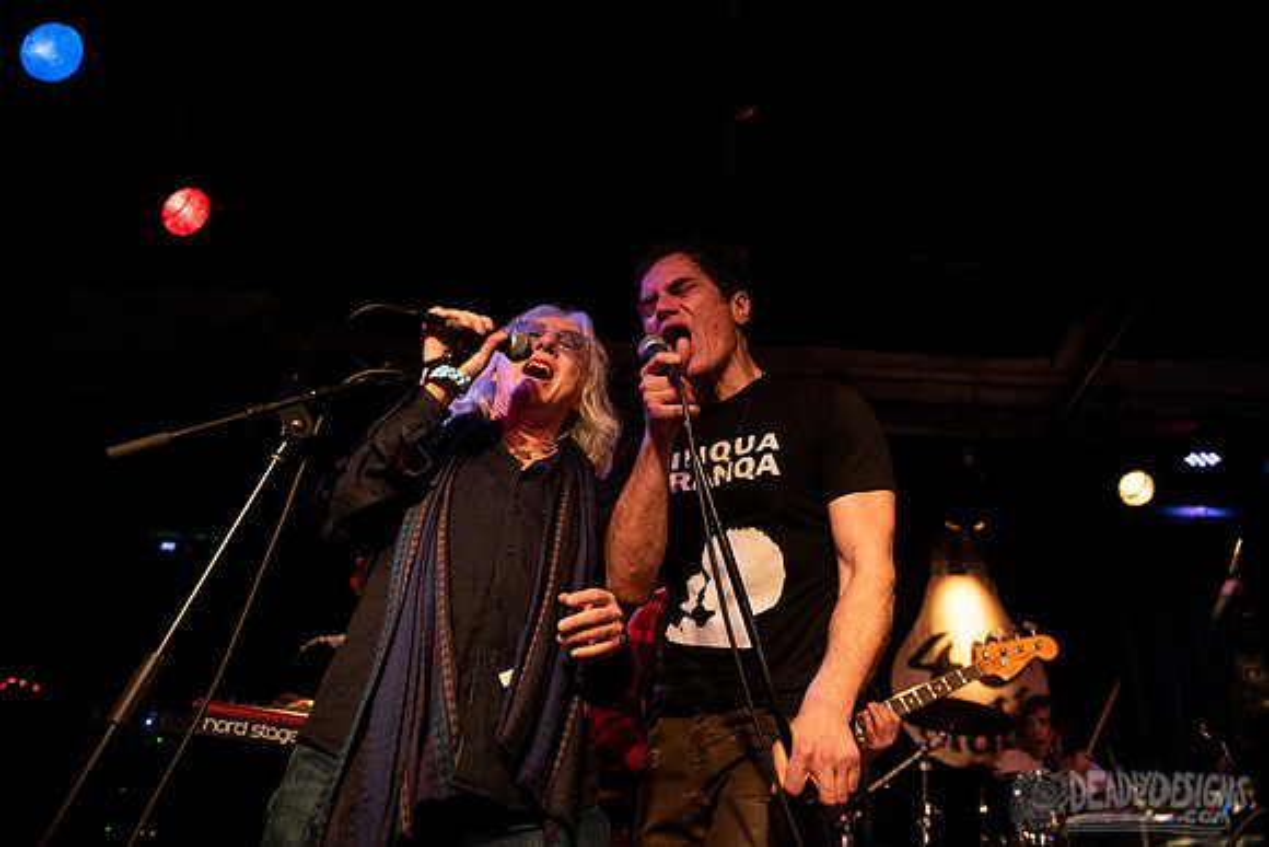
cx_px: 645
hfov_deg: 61.4
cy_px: 388
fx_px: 1069
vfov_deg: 43.2
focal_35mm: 30
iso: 2000
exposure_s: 1/200
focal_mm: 28
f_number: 3.2
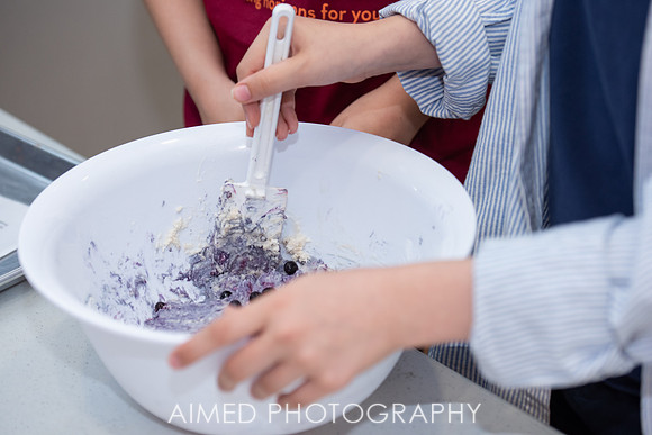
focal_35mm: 86
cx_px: 326
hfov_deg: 23.6
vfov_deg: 15.9
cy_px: 218
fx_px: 1558
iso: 800
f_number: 4
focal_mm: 86
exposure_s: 1/250
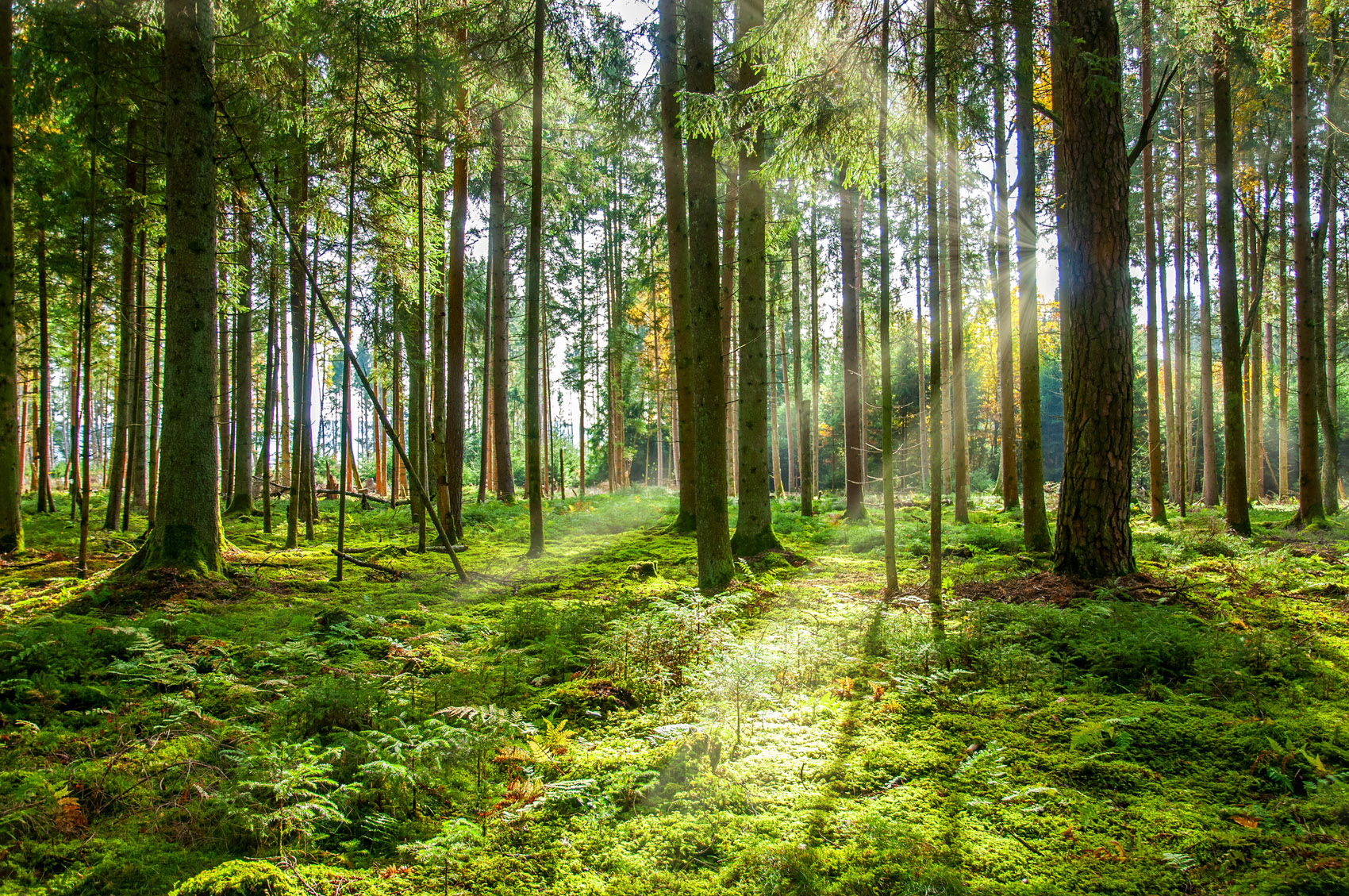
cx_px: 674
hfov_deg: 64.6
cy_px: 448
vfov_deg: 45.6
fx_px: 1067
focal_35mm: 28
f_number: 4
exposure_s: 1/125
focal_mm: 19
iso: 320
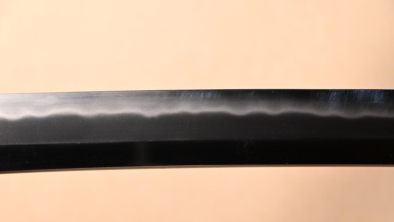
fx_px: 930
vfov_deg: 13.6
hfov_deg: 23.9
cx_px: 196
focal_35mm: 89
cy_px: 131
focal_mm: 56
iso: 100
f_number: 5
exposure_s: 1/2
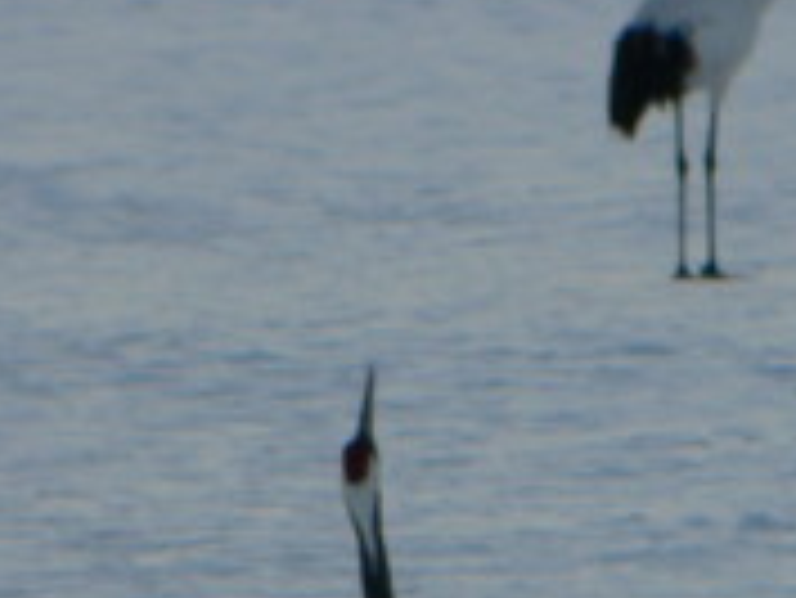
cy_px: 585
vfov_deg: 1.4
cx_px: 634
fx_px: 24598
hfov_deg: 1.9
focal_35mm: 1069
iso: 80
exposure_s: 1/500
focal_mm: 55.2
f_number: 4.6
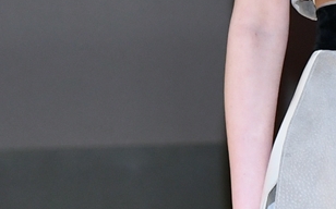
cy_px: 201
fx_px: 10477
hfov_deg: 1.8
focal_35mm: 1145
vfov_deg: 1.1
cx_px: 467
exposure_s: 1/250
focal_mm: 120
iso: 800
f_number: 5.6
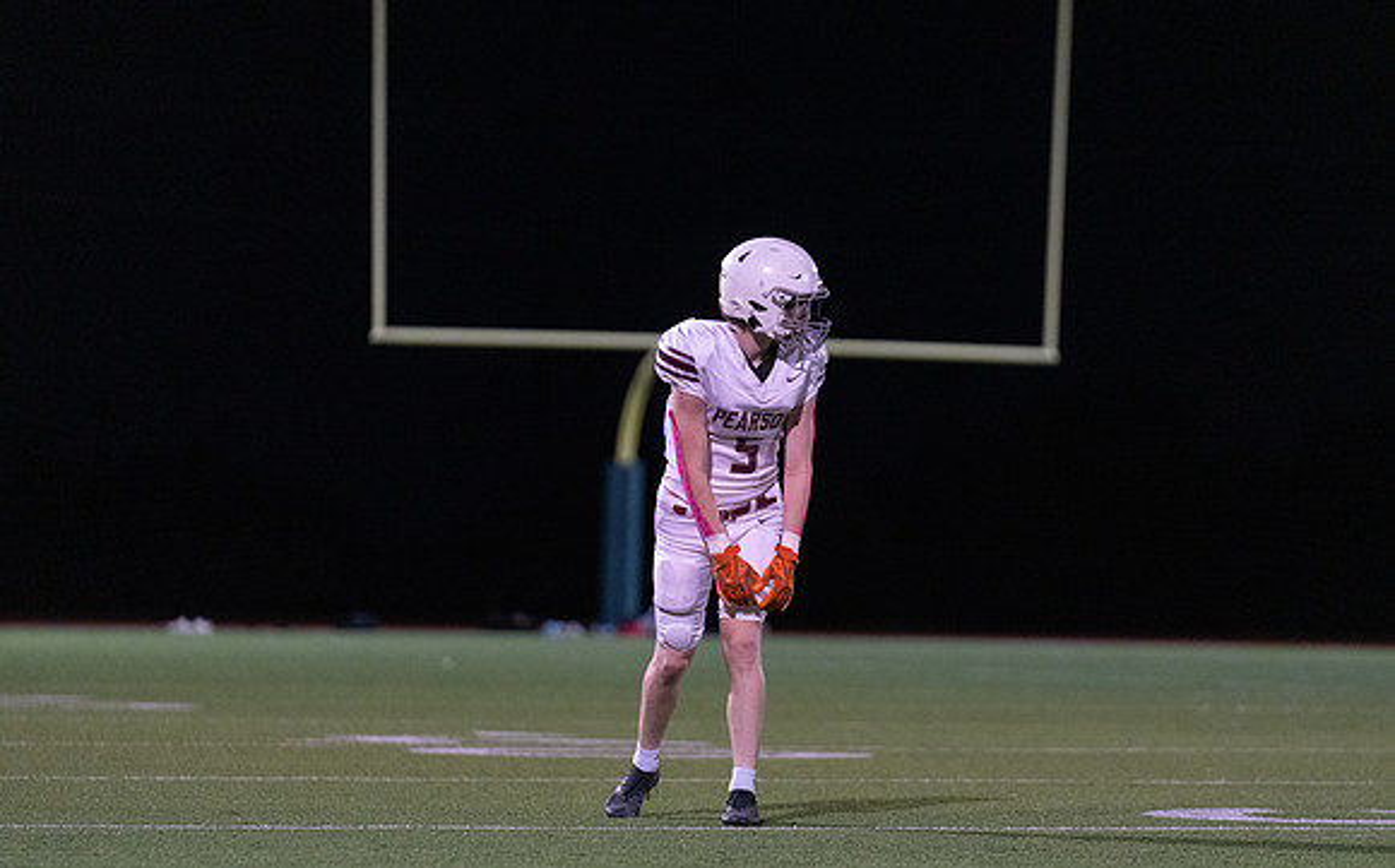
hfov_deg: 9.9
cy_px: 485
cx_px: 726
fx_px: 8072
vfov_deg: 6.2
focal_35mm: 213
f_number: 2.8
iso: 6400
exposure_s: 1/1250
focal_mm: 200
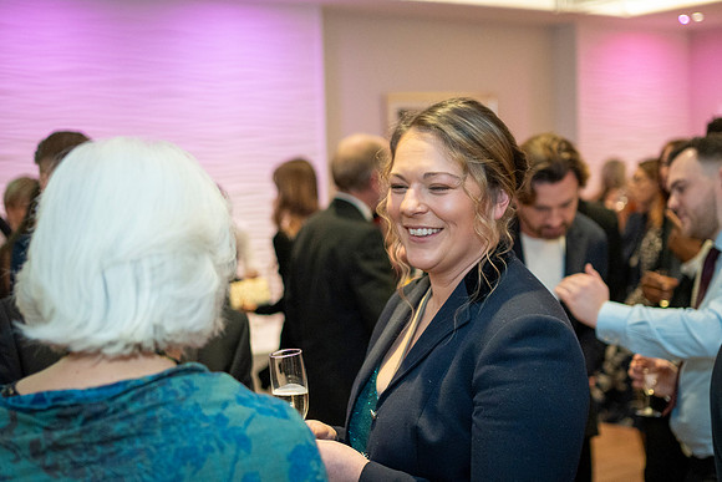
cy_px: 241
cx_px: 361
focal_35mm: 52
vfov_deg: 26.0
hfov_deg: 38.2
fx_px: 1043
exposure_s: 1/80
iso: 1250
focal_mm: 35
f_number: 2
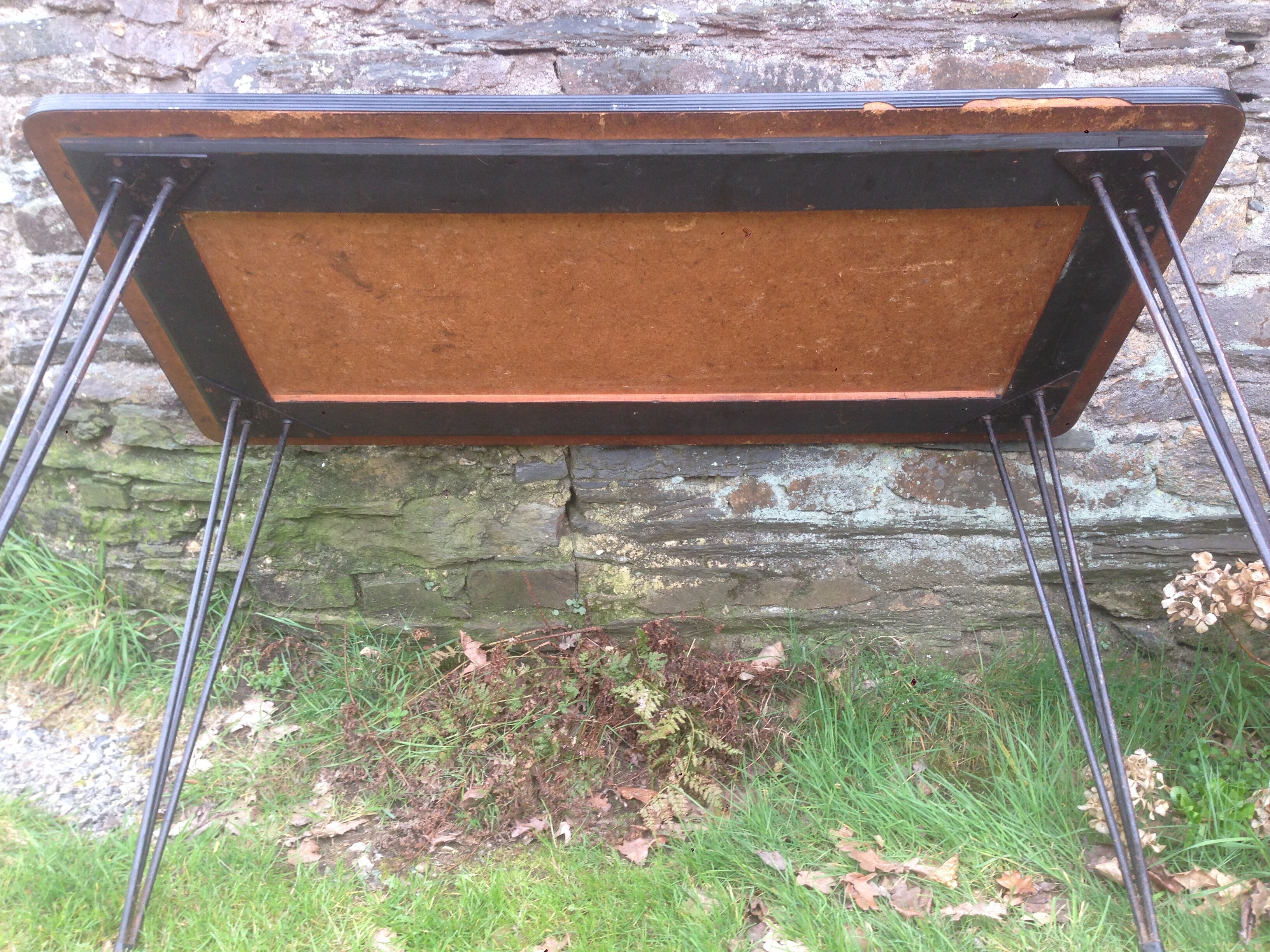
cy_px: 476
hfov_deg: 55.4
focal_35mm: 33
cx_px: 635
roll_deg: +0.2
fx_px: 1211
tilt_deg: -20.0
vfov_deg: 42.9
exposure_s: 1/60
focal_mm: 4.12
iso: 50
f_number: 2.4
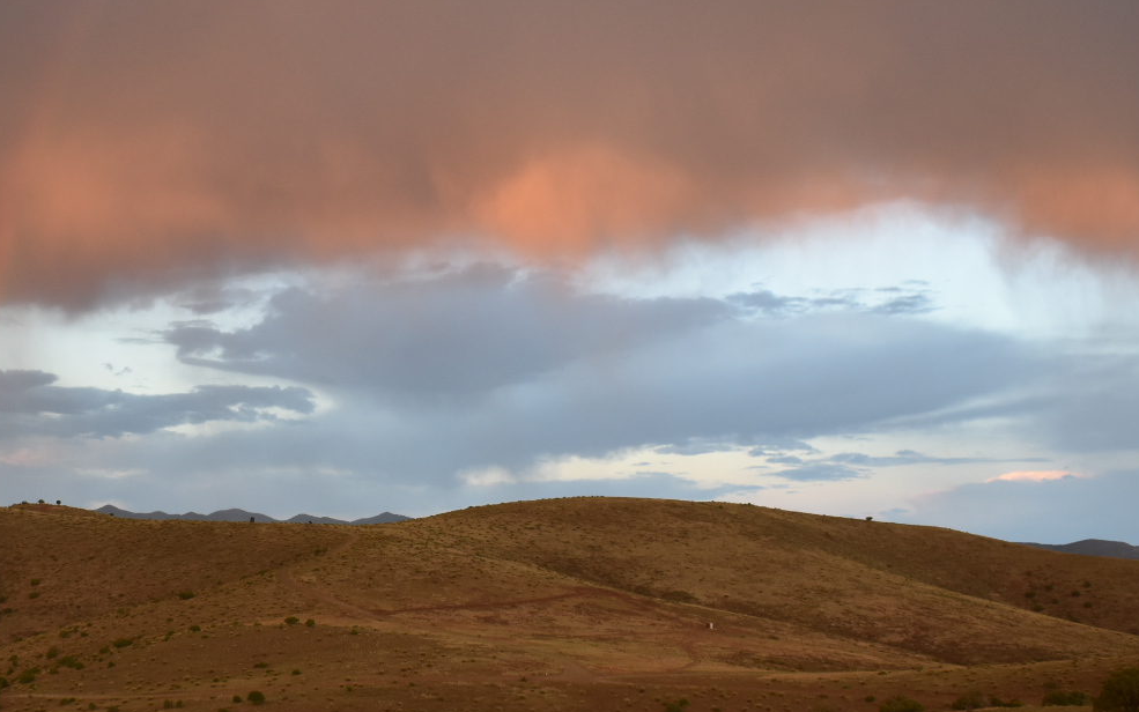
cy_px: 427
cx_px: 333
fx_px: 1796
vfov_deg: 22.4
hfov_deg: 34.7
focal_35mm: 58
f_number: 5
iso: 400
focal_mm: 23
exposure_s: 1/100
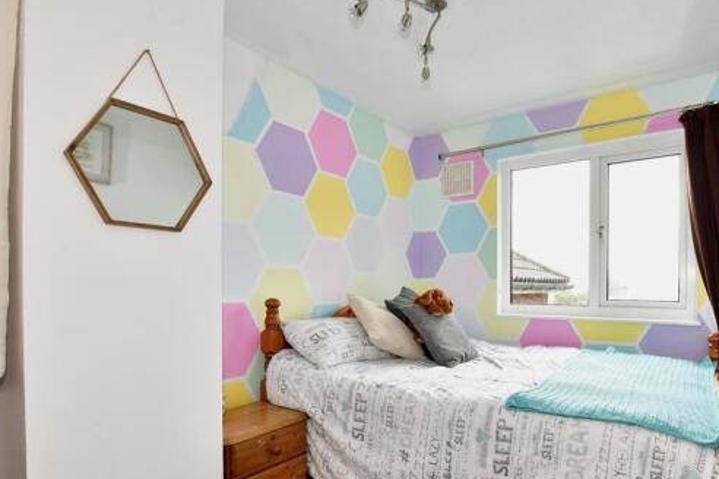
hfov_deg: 83.4
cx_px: 415
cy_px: 290
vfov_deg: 61.3
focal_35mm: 20
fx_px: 399
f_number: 8
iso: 160
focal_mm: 10
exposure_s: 1/8
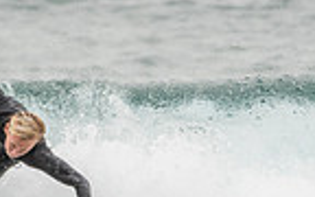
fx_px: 17564
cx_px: -31
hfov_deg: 1.0
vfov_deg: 0.6
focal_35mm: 2046
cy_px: 262
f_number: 5.6
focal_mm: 500
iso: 320
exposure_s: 1/2000
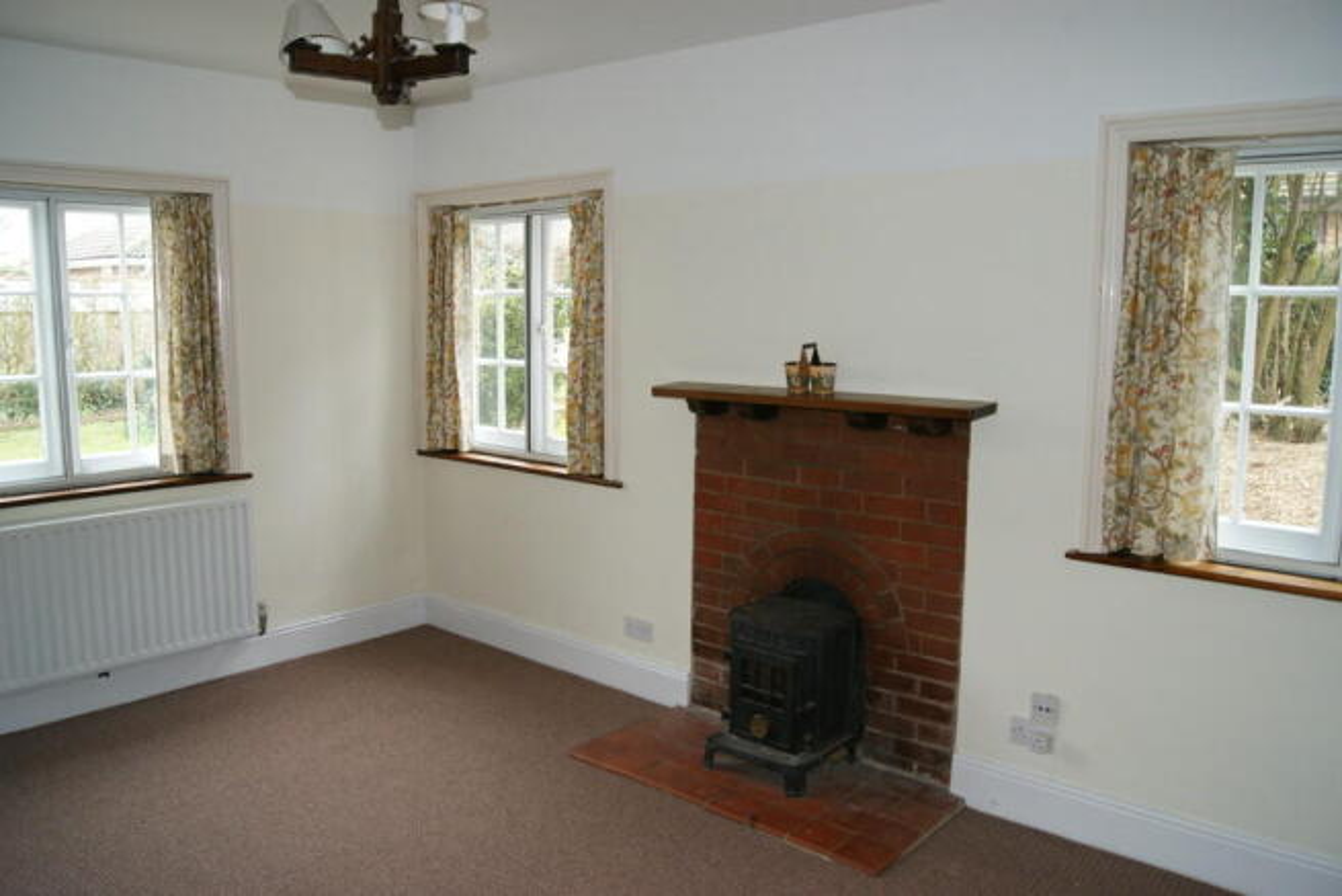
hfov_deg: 67.4
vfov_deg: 48.0
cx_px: 671
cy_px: 448
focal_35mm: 27
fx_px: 1007
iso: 400
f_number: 5.6
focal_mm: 18
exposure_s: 1/60
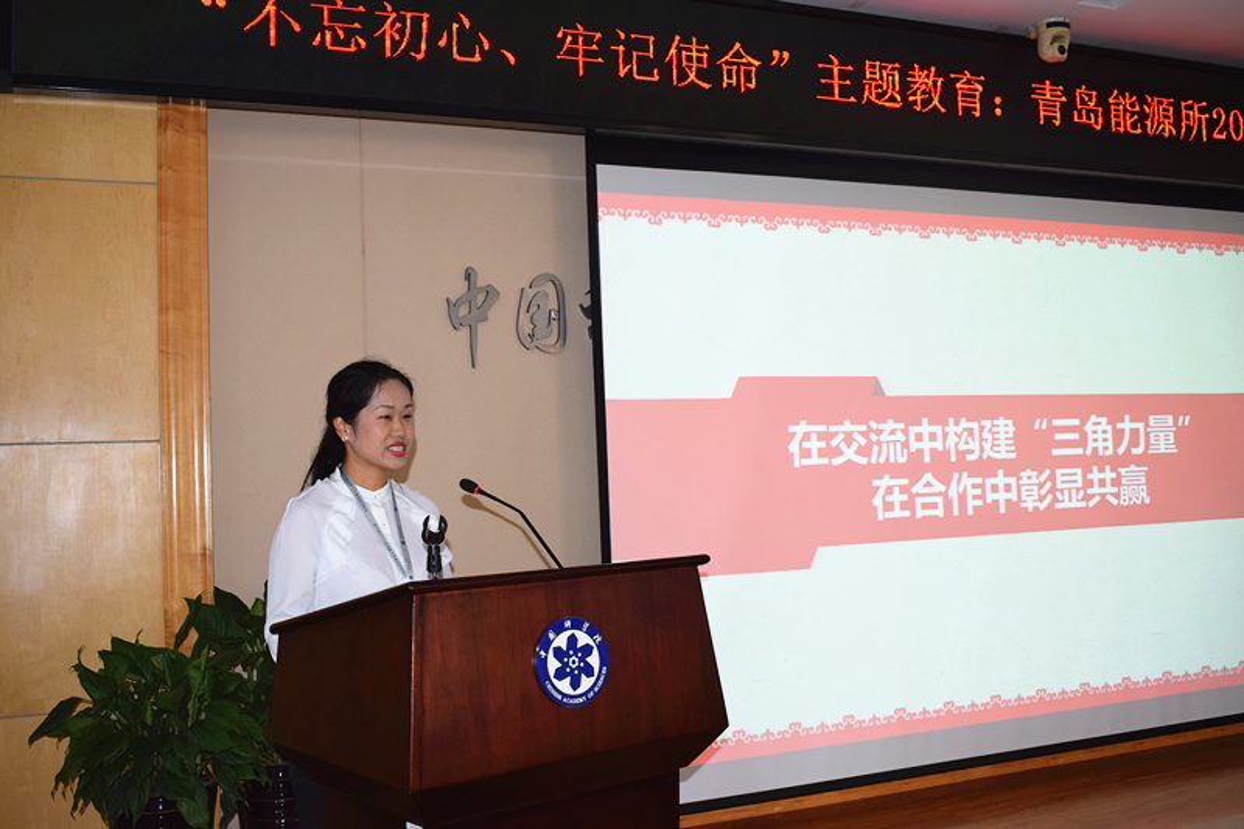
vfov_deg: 36.9
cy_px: 414
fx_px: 1244
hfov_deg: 53.1
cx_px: 622
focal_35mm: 36
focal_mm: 24
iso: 800
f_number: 5.6
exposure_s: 1/100
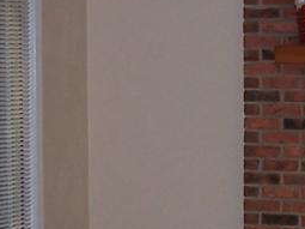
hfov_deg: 10.3
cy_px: 215
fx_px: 1682
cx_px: 256
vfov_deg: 7.7
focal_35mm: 191
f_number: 2.8
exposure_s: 1/60
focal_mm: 6.3
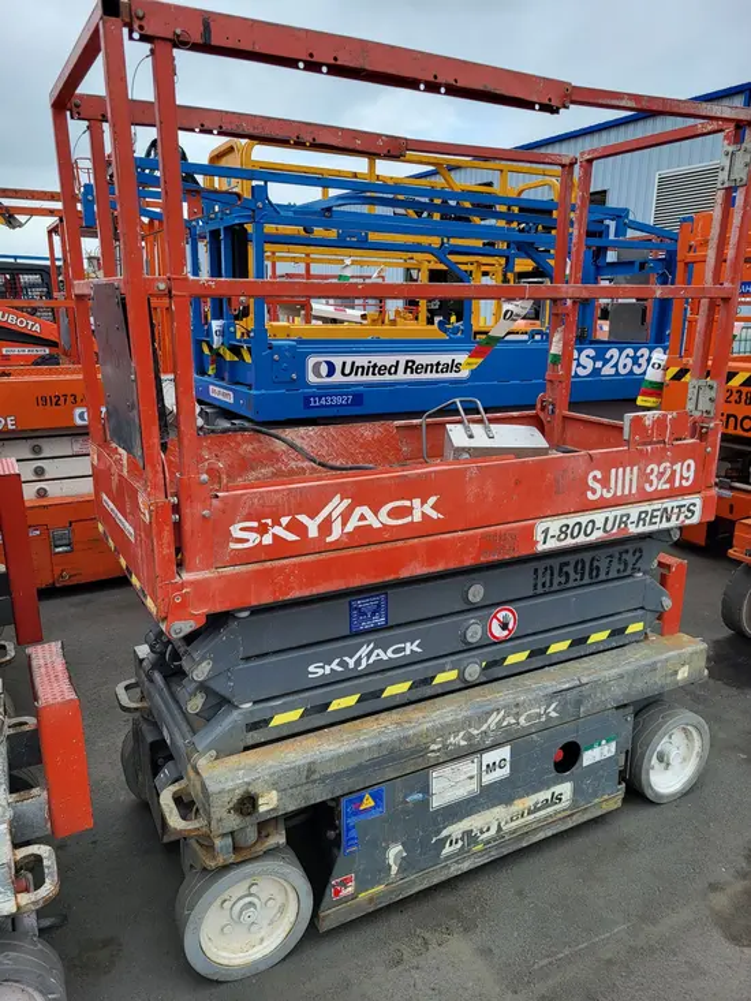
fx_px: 752
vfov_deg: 67.3
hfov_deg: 53.1
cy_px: 500
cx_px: 376
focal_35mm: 26
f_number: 1.8
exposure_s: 1/1497
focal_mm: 5.4
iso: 40
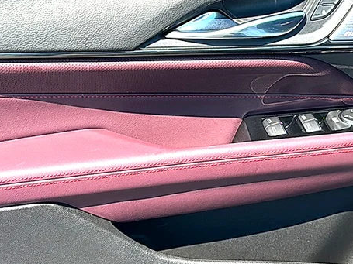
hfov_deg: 31.9
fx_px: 612
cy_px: 125
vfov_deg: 24.4
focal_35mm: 60
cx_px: 237
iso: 80
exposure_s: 1/1064
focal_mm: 6.86
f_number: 1.78
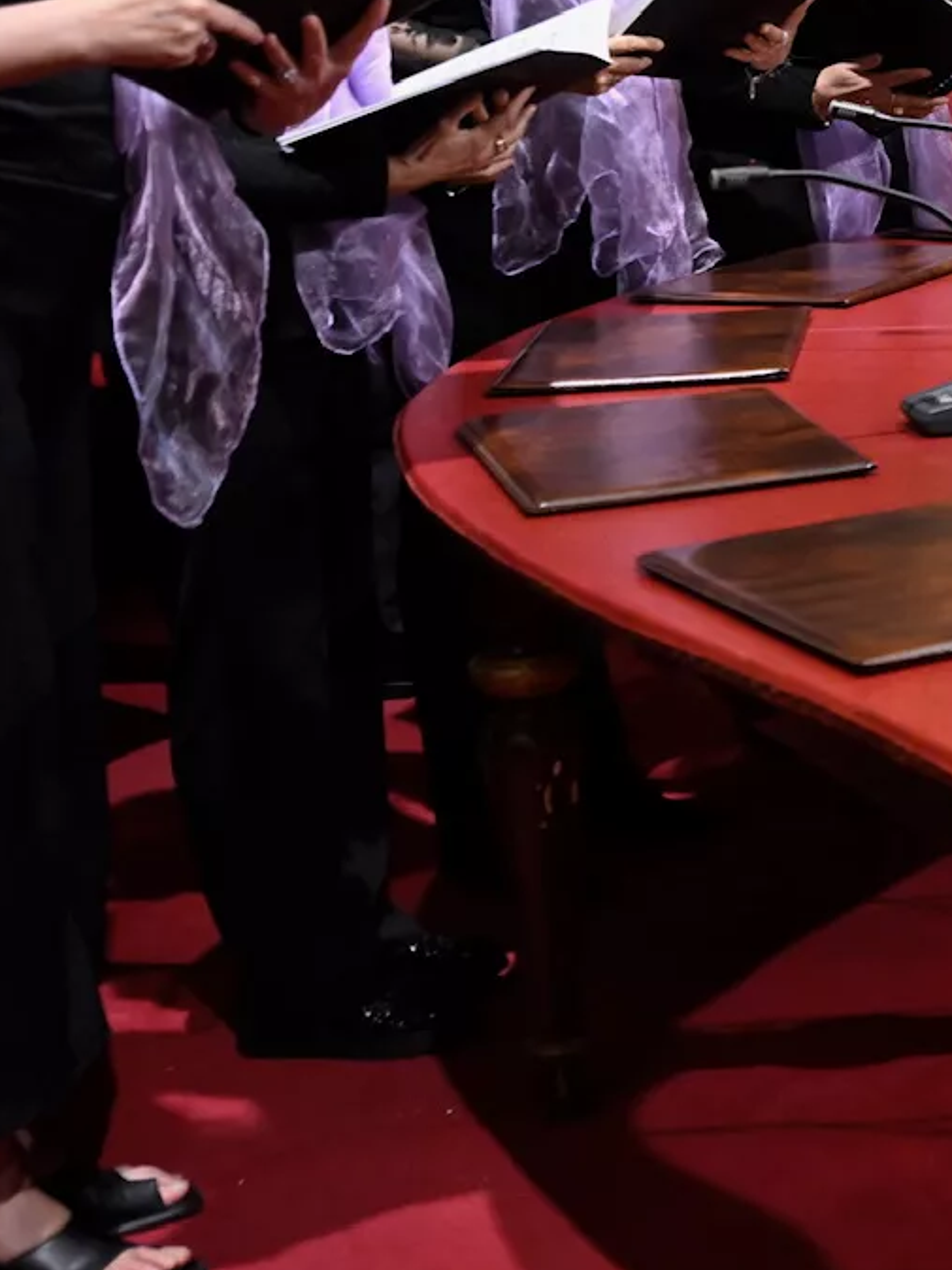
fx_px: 2896
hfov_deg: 14.5
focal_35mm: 79
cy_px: 257
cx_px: 2064
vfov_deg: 24.3
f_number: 2.8
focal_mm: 24
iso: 1250
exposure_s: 1/125
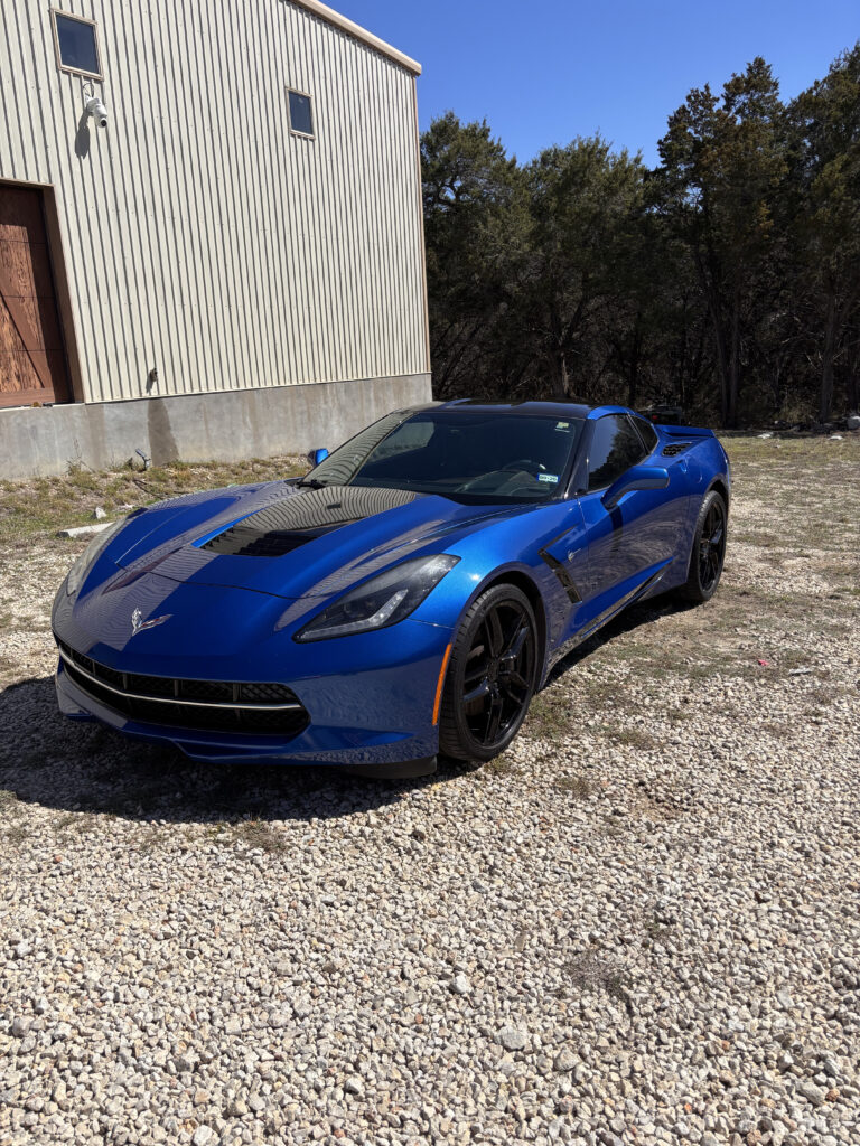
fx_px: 861
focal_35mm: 26
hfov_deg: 53.1
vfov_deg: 67.3
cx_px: 430
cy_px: 573
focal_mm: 5.96
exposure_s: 1/4082
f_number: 1.6
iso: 50
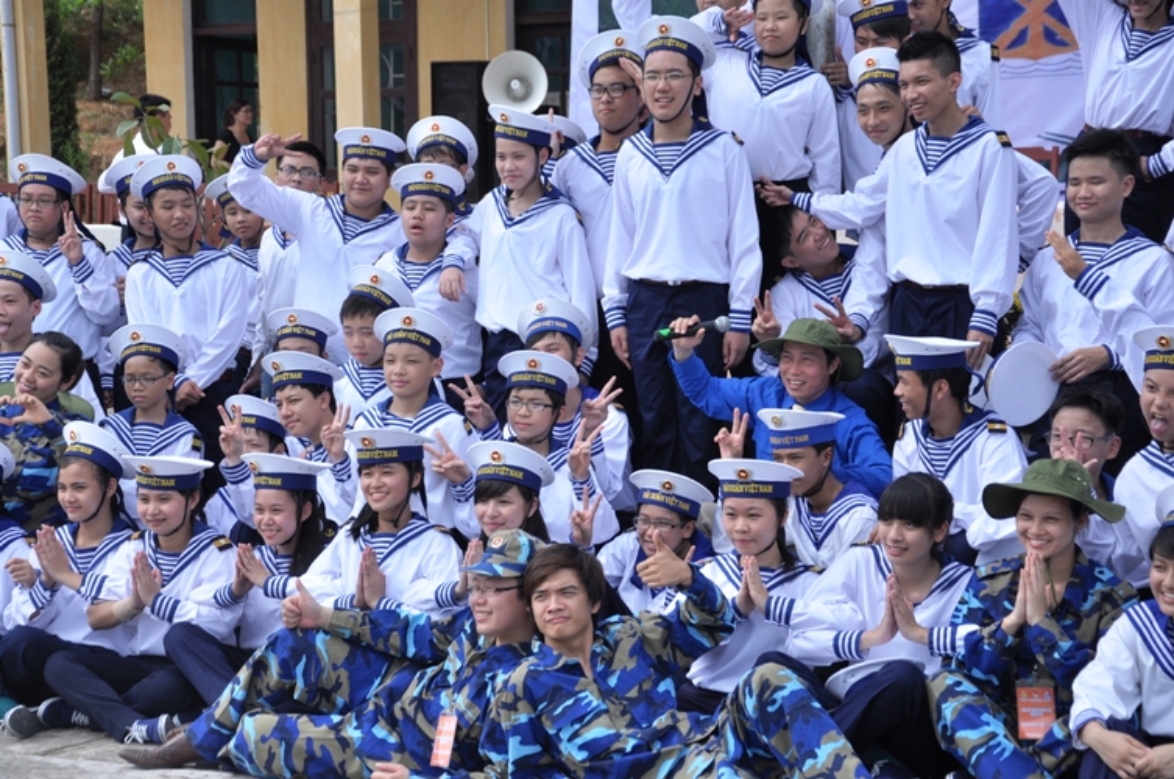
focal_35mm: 87
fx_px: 2833
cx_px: 587
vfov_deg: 15.7
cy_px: 390
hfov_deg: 23.4
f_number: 5
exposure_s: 1/2000
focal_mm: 58
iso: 360
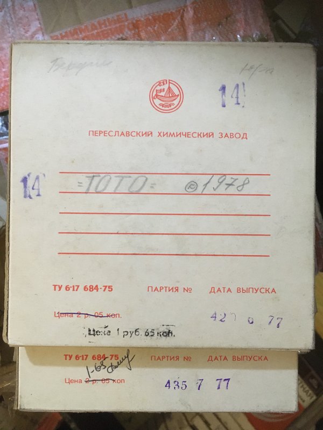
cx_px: 162
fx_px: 361
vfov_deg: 61.7
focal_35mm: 29
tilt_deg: -85.0
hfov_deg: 48.2
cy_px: 215
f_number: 2.2
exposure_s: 1/17
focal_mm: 4.15
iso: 250
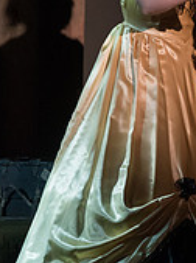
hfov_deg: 2.6
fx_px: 4388
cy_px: 113
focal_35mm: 579
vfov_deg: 3.4
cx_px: 204
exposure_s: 1/320
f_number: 3.2
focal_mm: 175
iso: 3200
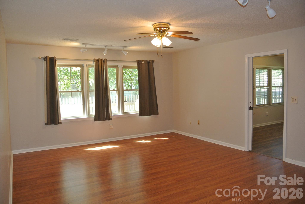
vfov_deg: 48.0
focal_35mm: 27
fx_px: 229
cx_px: 152
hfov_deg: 67.3
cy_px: 102
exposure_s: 1/60
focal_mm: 10
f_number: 3.5
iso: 220
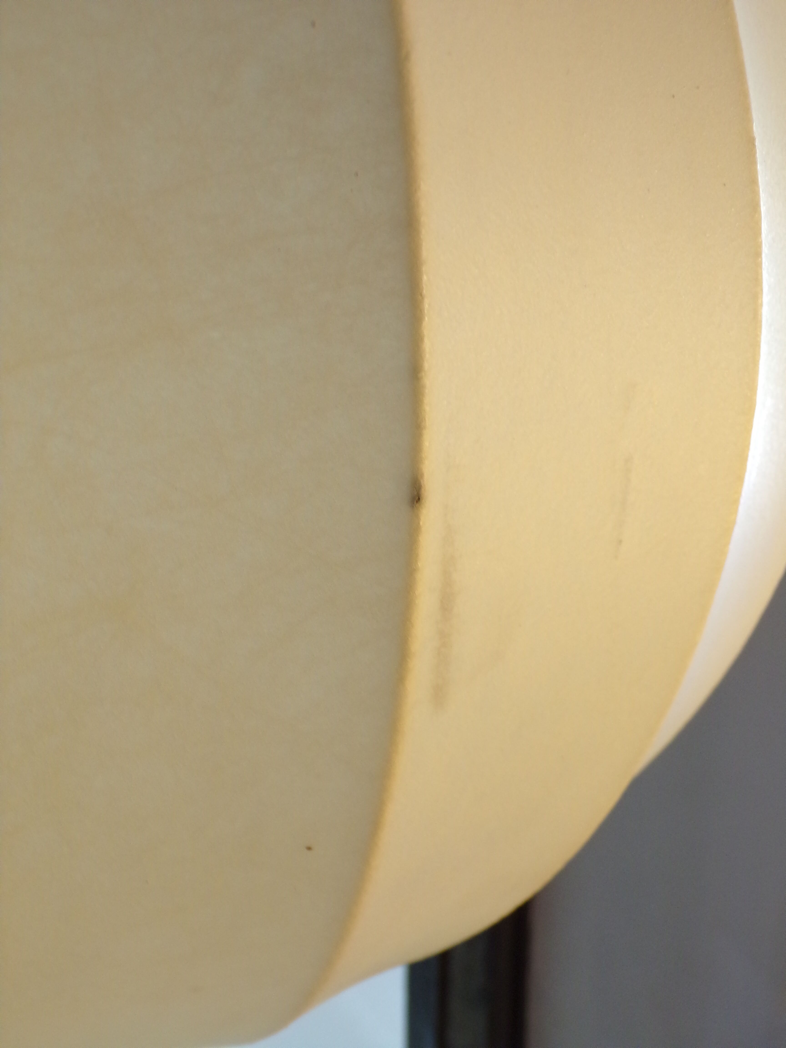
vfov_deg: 50.1
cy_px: 524
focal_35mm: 37
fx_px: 1120
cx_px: 393
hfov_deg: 38.7
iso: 200
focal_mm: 6.6
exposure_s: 1/34
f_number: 3.3
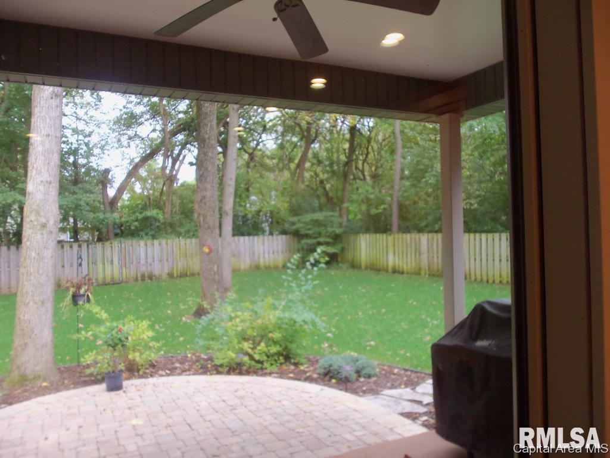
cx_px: 305
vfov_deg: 48.2
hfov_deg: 61.7
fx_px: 511
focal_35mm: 29
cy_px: 229
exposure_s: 1/30
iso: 100
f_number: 3.4
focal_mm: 5.2
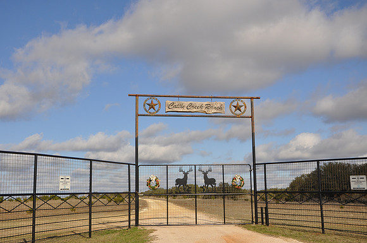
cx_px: 184
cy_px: 122
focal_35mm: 51
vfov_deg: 26.4
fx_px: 519
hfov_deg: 38.9
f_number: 8
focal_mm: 34
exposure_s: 1/250
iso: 200
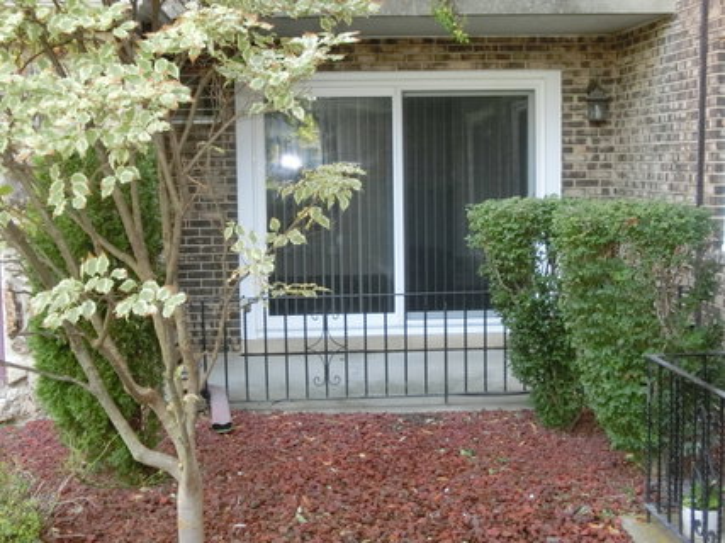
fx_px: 1047
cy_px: 272
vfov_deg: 29.1
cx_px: 362
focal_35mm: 50
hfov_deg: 38.2
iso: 400
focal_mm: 9.16
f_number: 4.3
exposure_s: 1/100
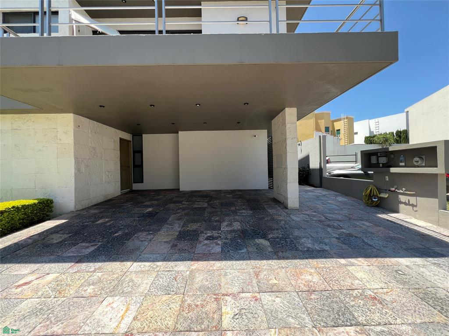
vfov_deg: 89.9
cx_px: 224
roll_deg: +1.0
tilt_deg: +0.7
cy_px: 168
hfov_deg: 106.2
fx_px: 169
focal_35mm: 13
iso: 32
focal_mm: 1.57
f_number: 1.8
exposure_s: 1/237
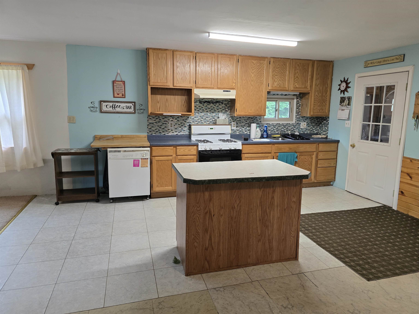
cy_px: 157
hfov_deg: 73.9
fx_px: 278
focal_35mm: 23
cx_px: 210
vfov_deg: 58.9
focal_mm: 6.3
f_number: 1.7
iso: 400
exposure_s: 1/120
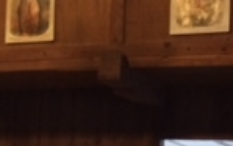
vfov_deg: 9.5
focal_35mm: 137
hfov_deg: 14.9
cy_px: 118
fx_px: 870
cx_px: -30
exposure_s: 1/20
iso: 320
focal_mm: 4.12
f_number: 2.2
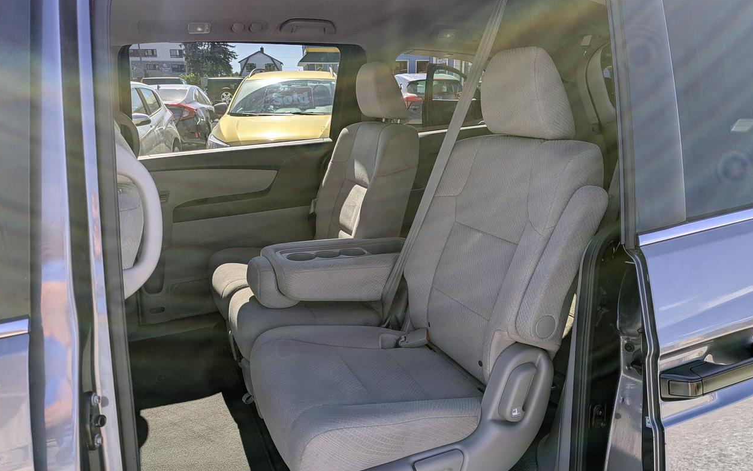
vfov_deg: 45.9
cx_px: 376
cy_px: 274
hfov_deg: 68.4
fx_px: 554
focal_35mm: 27
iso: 40
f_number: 1.89
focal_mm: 5.43
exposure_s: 1/551
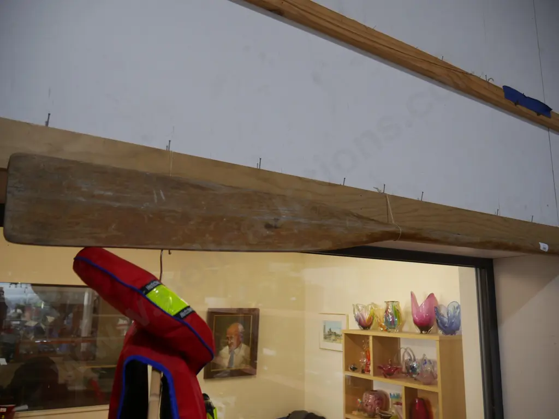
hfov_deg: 63.4
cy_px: 210
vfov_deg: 49.7
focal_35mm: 28
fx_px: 452
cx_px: 280
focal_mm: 14
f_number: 3.5
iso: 400
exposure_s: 1/60
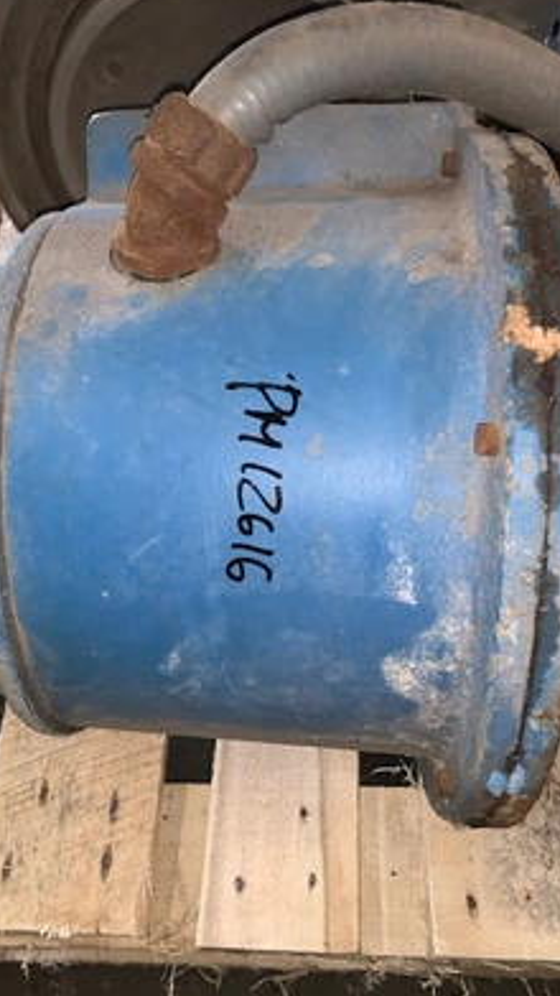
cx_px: 277
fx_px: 765
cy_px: 494
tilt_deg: -56.4
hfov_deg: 40.2
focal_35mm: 29
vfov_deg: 66.1
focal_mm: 4.25
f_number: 1.8
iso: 80
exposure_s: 1/15
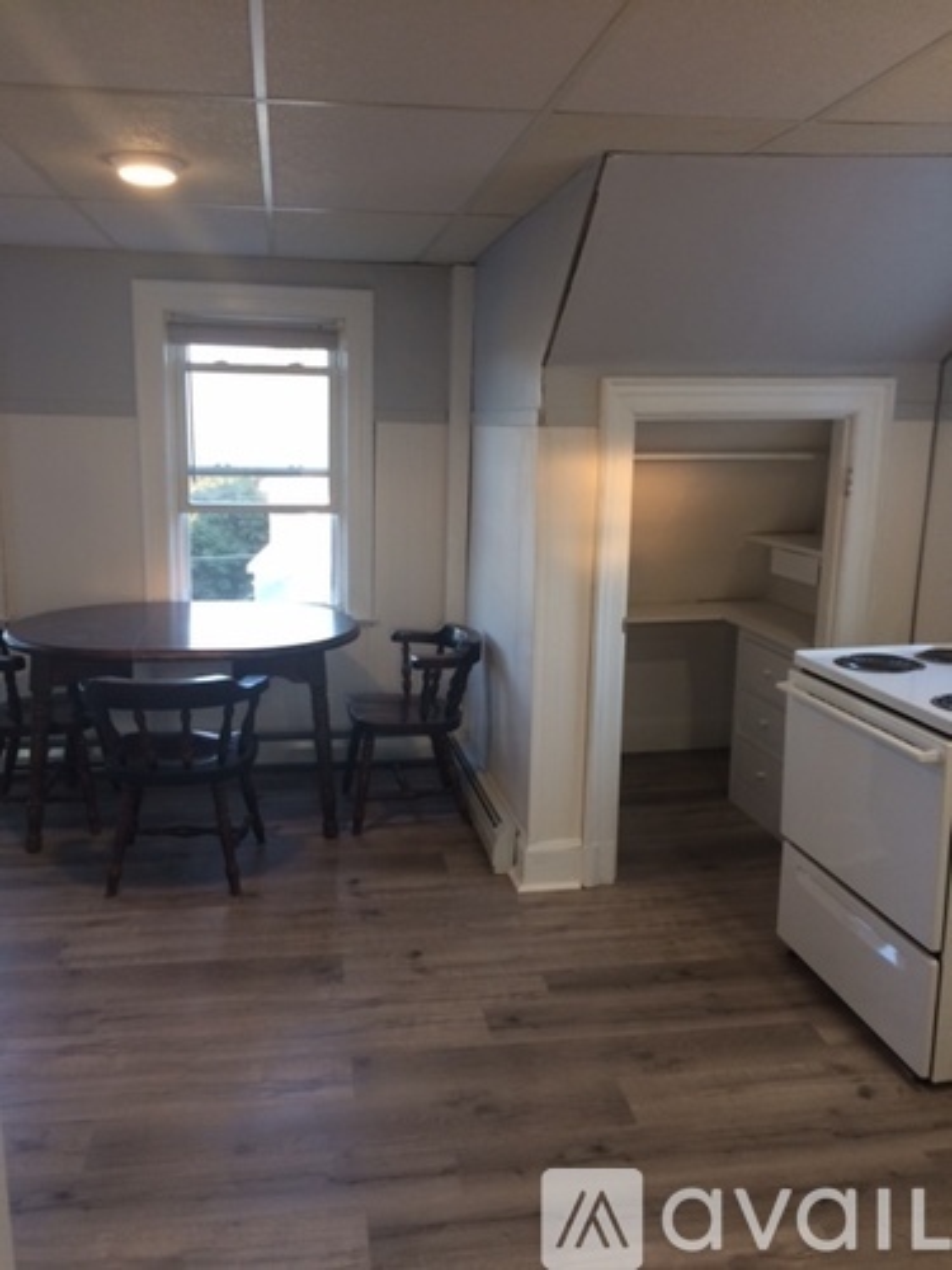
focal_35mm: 29
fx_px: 1063
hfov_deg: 48.2
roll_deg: +0.8
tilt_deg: -14.4
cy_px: 635
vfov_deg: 61.7
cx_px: 476
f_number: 2.2
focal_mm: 4.15
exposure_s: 1/30
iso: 80
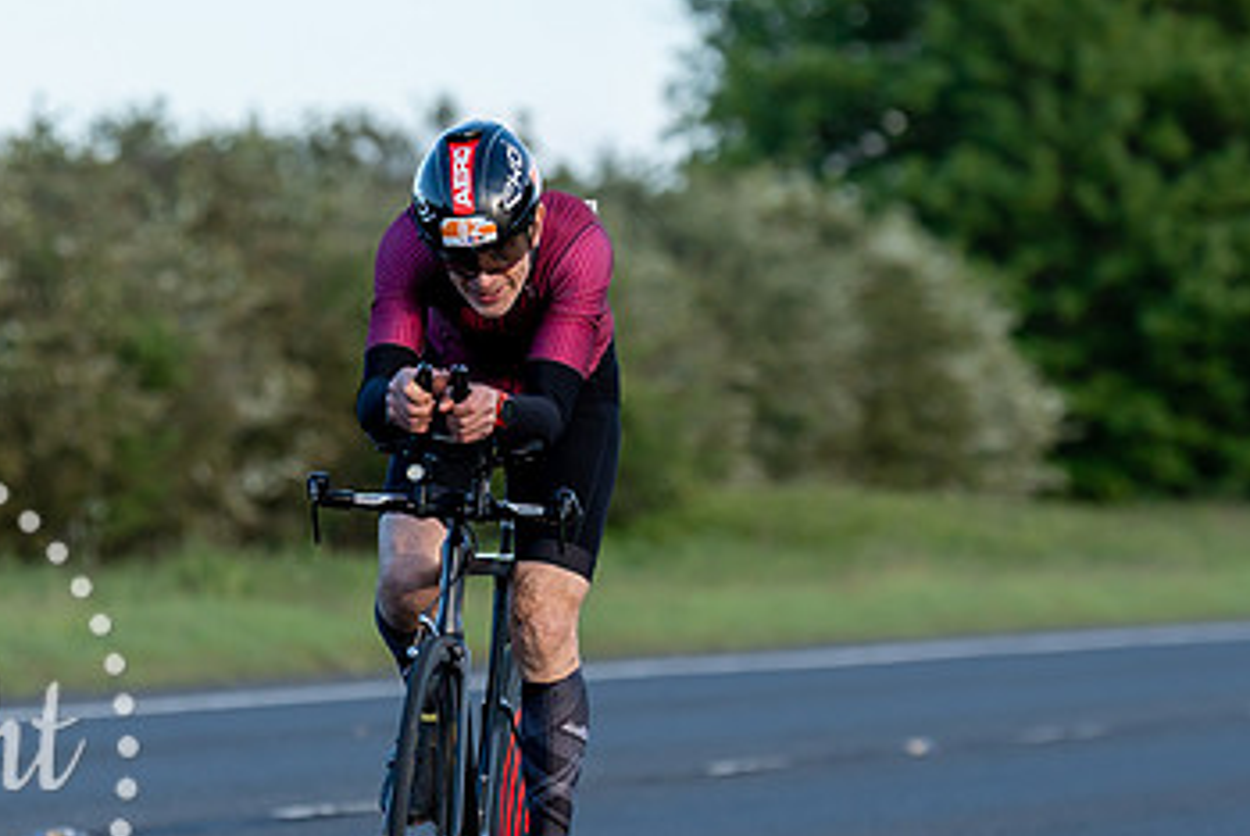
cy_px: 301
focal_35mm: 369
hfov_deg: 5.6
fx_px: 12823
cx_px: 511
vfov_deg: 3.7
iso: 250
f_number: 2.8
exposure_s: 1/1000
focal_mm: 129
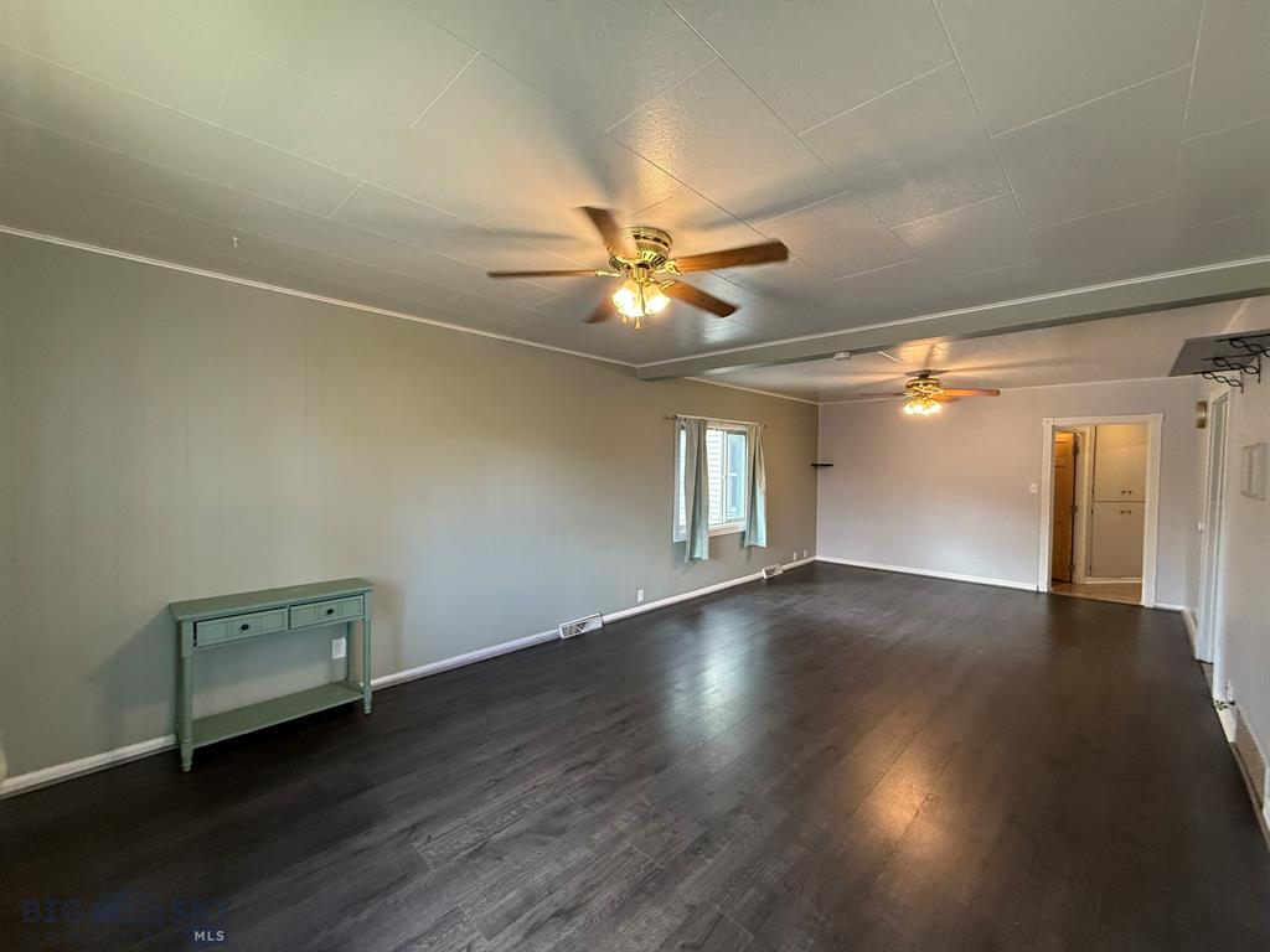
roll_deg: -0.5
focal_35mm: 14
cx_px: 635
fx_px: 514
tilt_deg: -0.8
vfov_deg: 85.7
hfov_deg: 102.1
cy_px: 476
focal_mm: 2.22
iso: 400
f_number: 2.2
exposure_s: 1/120
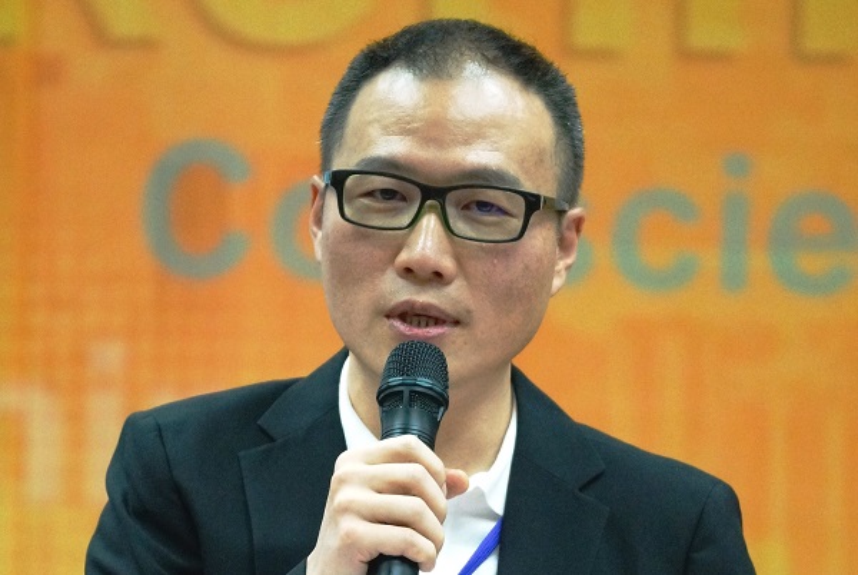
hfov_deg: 8.2
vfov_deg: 5.5
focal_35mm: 250
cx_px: 429
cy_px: 288
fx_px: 5967
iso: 3200
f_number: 5.6
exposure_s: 1/200
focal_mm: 250
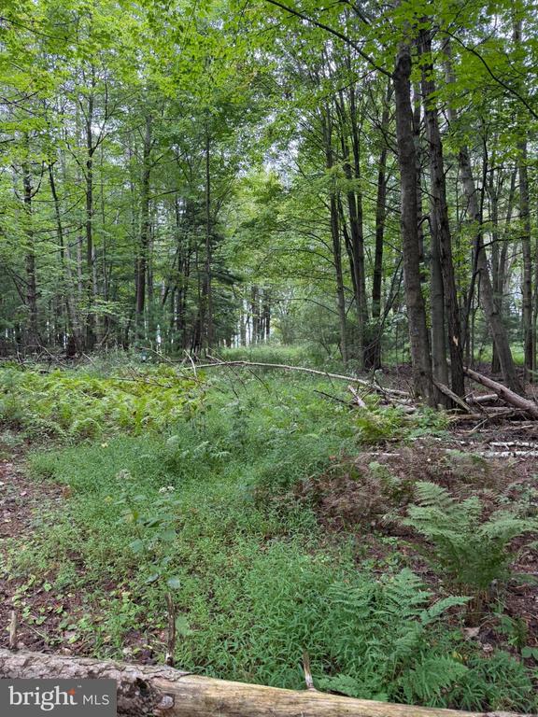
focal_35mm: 24
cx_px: 269
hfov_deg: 56.8
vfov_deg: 71.6
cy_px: 358
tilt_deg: -0.8
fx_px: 497
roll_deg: +2.2
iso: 160
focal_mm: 6.76
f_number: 1.78
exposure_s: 1/138
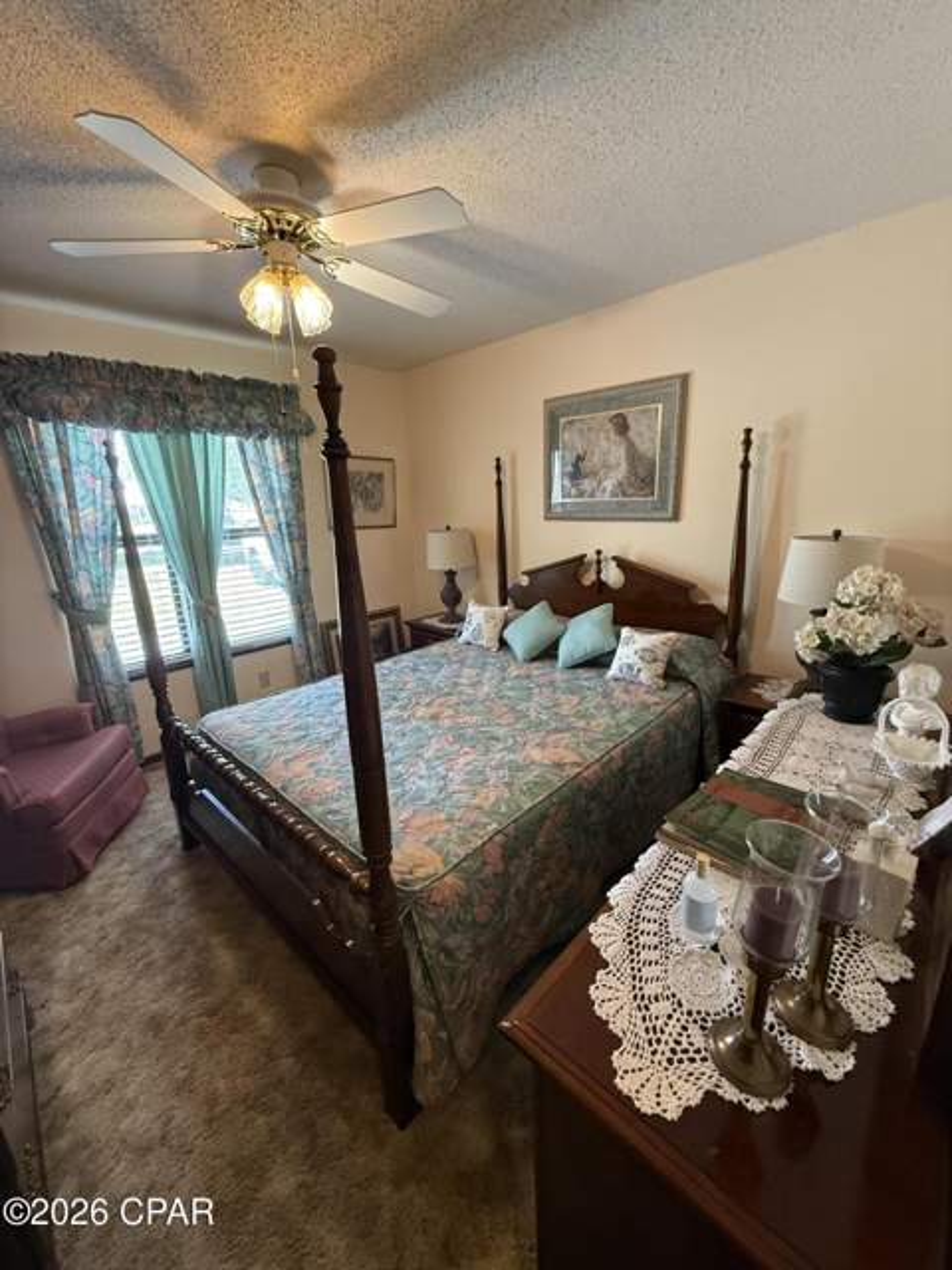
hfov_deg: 85.7
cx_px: 476
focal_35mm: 14
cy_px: 635
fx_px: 513
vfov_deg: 102.1
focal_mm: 2.22
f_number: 2.2
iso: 400
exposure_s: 1/60
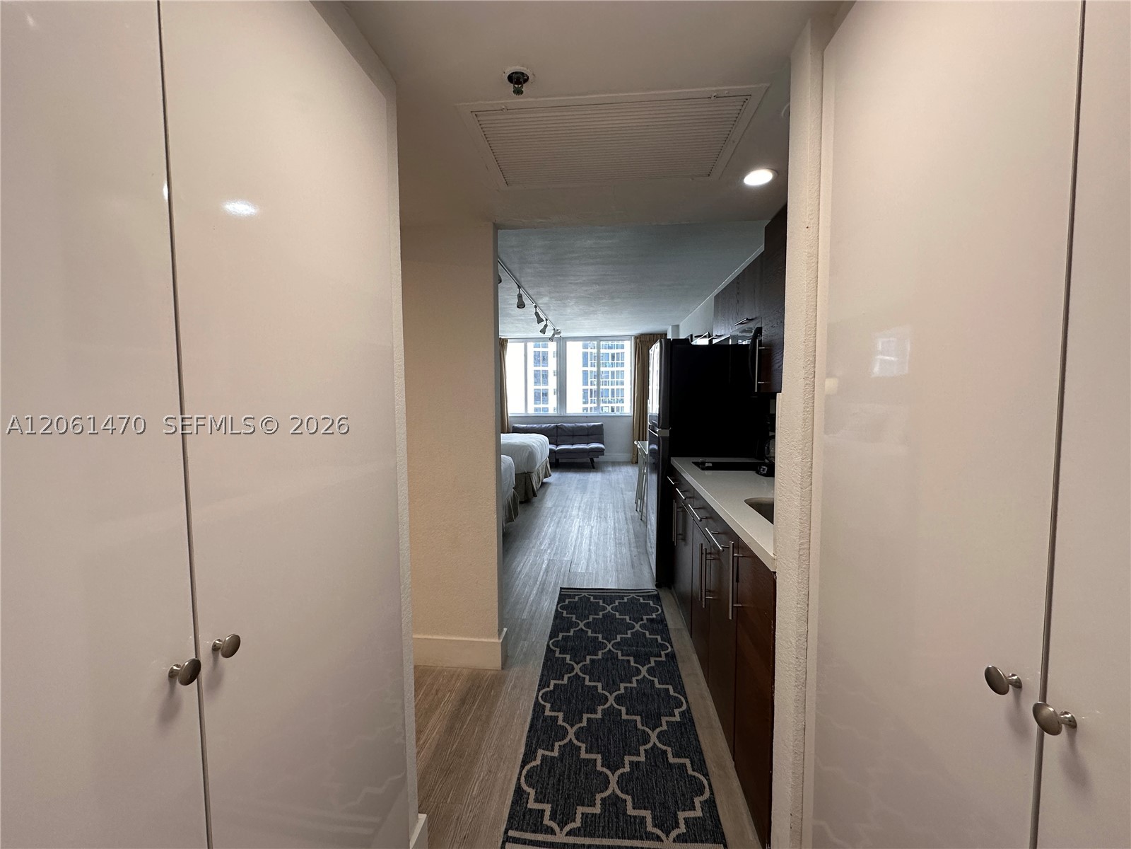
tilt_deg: -3.7
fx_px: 457
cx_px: 566
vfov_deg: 85.7
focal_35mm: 14
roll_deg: +0.3
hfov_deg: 102.1
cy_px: 424
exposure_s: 1/120
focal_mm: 2.22
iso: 160
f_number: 2.2
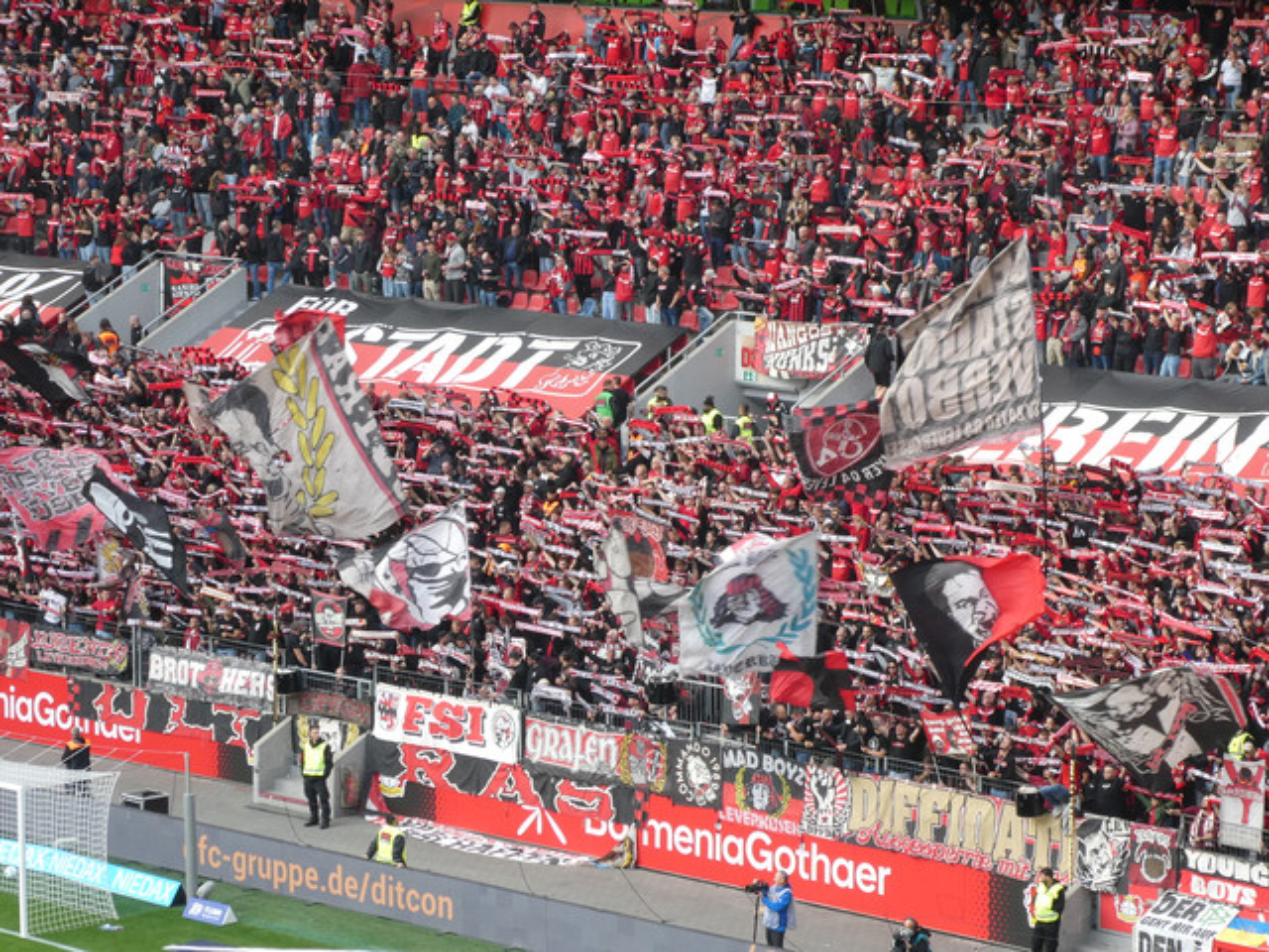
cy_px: 476
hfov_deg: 14.6
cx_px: 634
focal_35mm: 135
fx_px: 4949
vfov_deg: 11.0
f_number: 5.3
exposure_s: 1/80
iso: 160
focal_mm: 24.2
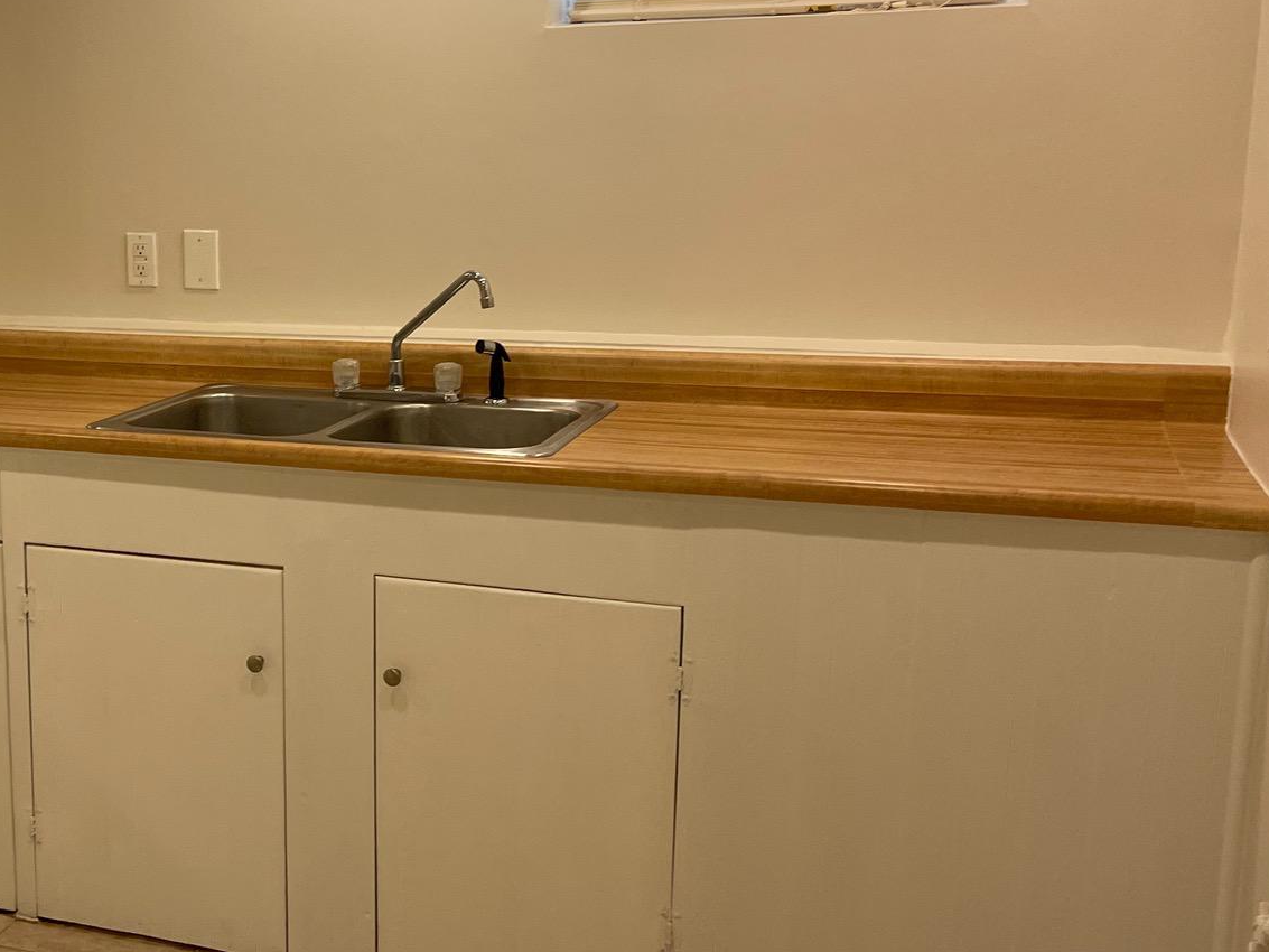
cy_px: 433
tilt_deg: -11.4
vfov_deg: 30.9
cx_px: 227
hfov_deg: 38.7
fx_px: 1723
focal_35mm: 47
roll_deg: +0.8
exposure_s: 1/120
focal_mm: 5.1
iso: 125
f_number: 1.6
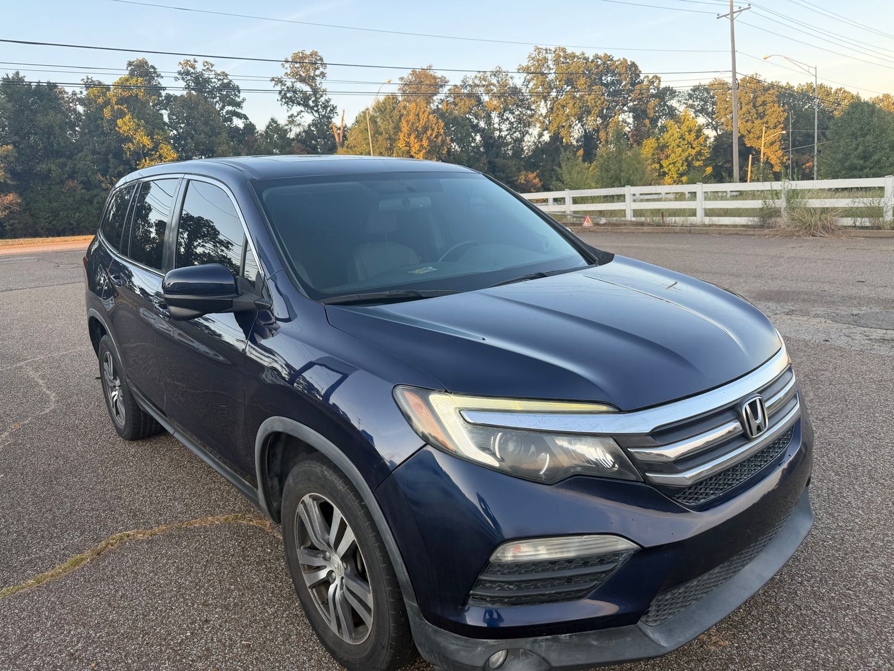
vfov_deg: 56.8
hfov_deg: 71.6
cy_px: 336
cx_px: 447
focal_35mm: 24
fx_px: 620
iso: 100
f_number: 1.78
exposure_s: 1/440
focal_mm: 6.76
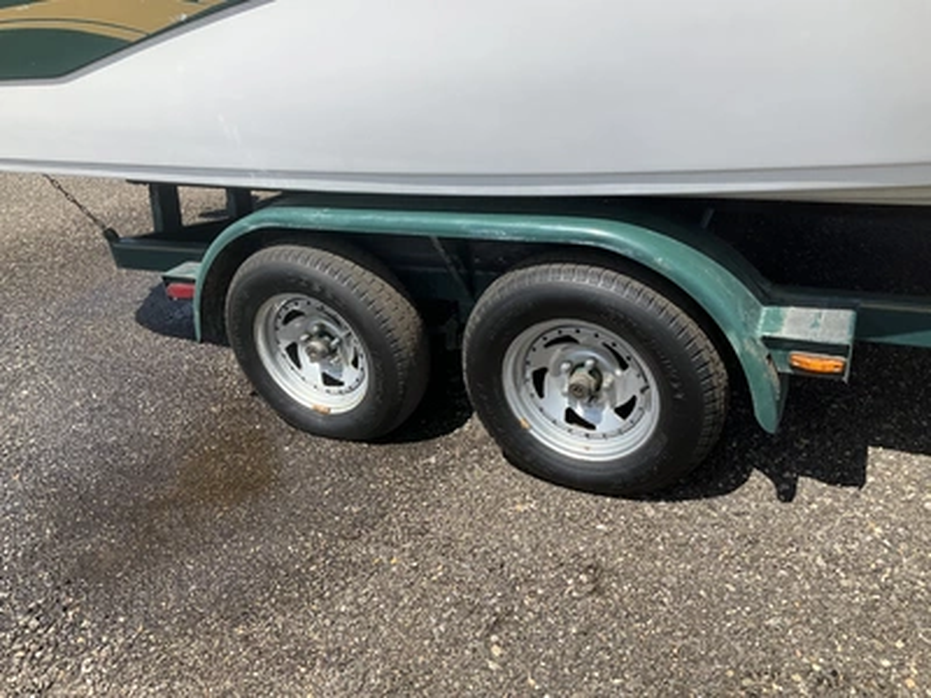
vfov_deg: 48.2
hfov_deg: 61.7
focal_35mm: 29
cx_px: 466
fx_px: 780
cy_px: 349
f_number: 1.8
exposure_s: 1/1311
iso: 25
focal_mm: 3
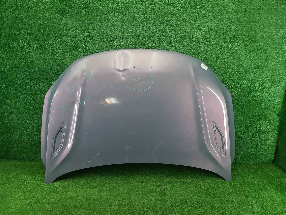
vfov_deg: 53.1
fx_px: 215
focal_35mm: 26
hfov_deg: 67.3
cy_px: 108
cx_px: 143
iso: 101
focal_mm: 5.4
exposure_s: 1/50
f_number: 1.8
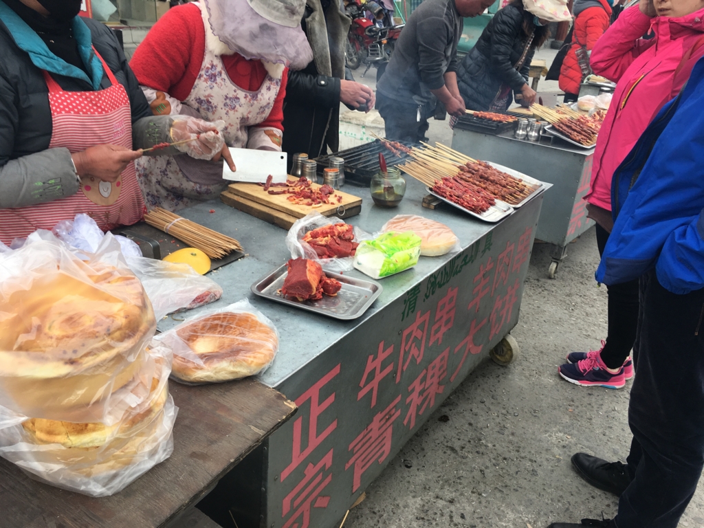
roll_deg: -4.4
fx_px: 590
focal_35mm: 29
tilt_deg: -24.8
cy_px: 264
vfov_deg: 48.2
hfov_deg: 61.7
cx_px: 352
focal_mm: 4.15
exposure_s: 1/100
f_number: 2.2
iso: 25
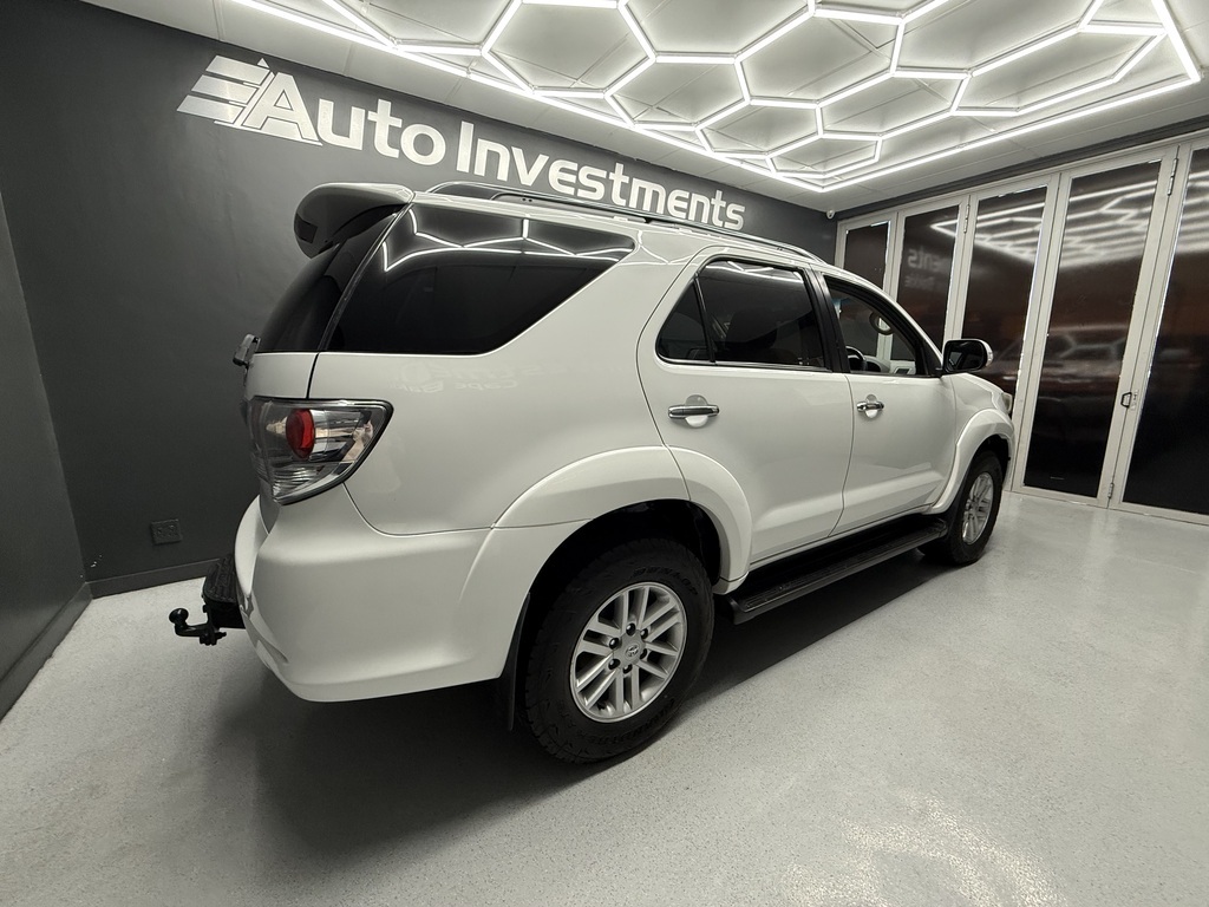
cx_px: 604
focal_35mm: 14
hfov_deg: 102.1
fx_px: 489
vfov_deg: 85.7
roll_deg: -0.1
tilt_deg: -9.5
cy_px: 454
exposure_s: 1/100
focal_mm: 2.22
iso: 200
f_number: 2.2
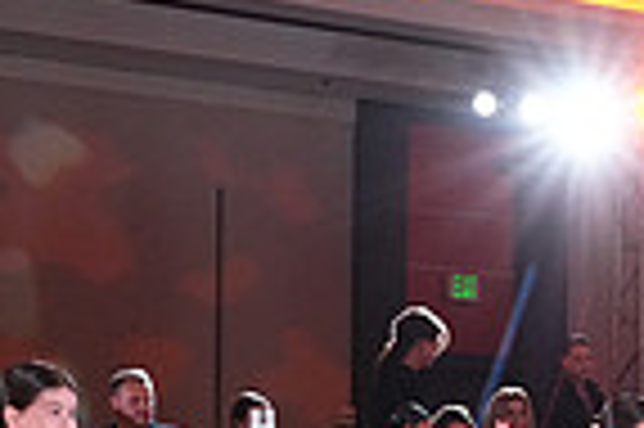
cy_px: 665
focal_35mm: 191
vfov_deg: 7.1
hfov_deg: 10.6
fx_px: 3413
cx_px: 788
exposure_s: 1/400
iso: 5000
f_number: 5
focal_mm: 47
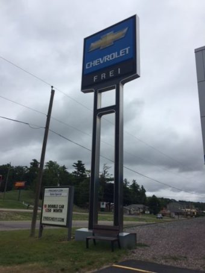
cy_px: 136
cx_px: 102
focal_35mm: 29
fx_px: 229
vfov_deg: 61.6
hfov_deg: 48.2
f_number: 2.2
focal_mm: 4.15
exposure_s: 1/2083
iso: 32
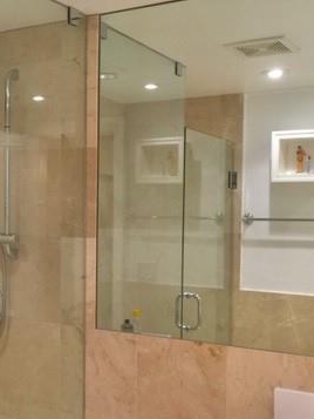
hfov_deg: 27.8
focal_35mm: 52
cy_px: 225
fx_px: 629
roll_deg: -0.4
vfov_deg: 36.8
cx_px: 95
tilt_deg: -0.8
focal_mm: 4.15
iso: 32
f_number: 2.2
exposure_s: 1/15
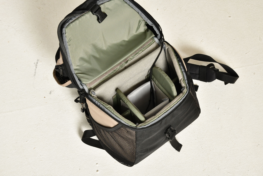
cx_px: 132
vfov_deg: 23.4
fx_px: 424
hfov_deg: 34.5
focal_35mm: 58
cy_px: 88
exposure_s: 1/160
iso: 1600
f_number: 13
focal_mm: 58
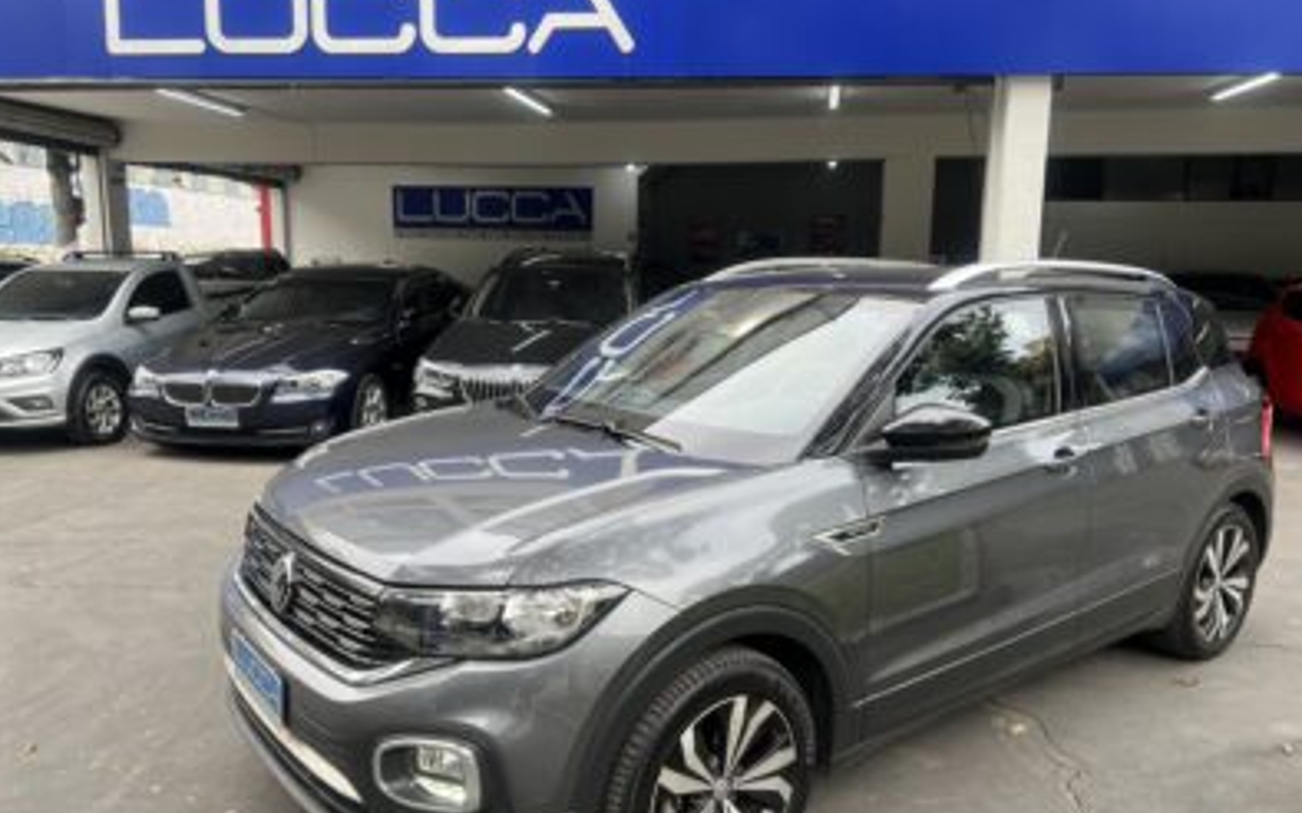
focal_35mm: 28
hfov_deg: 66.5
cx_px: 648
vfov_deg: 44.5
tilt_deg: -10.0
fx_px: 993
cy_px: 446
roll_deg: -0.3
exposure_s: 1/443
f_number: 1.5
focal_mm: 5.7
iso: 50
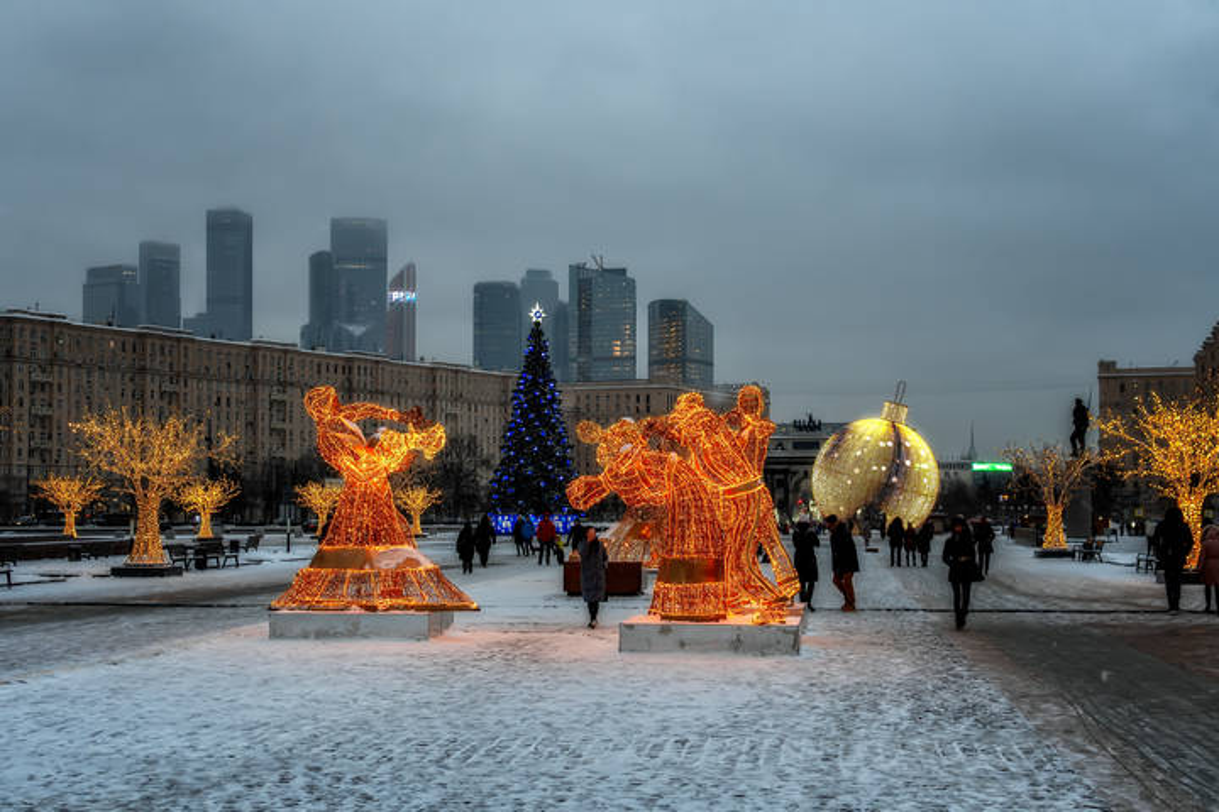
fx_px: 1761
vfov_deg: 26.0
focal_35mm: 52
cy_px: 406
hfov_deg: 38.2
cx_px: 610
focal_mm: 35
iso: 560
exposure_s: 1/125
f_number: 6.3
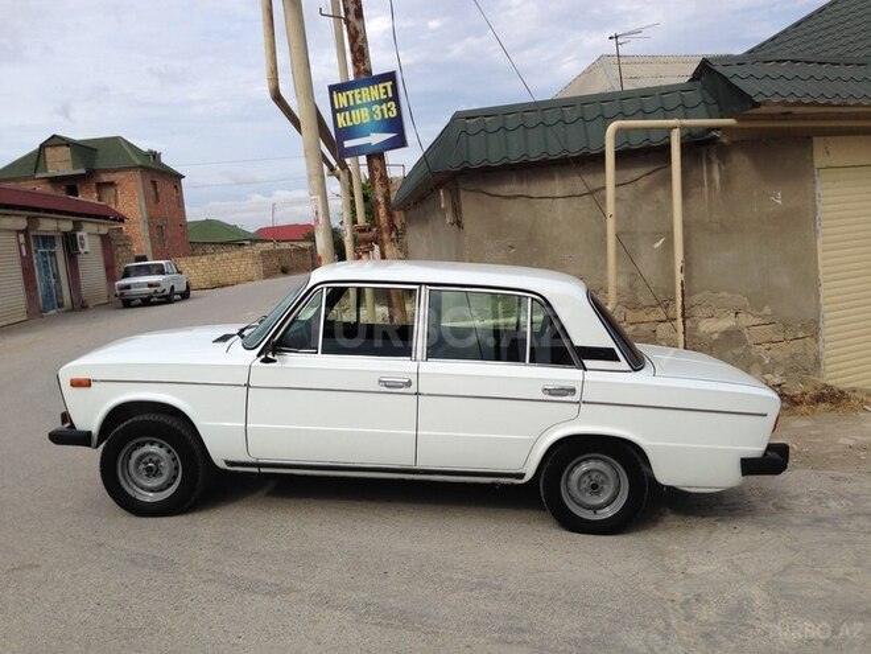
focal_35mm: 33
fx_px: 830
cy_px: 327
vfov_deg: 42.9
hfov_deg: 55.4
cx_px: 436
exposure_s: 1/2088
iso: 50
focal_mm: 4.12
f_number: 2.4
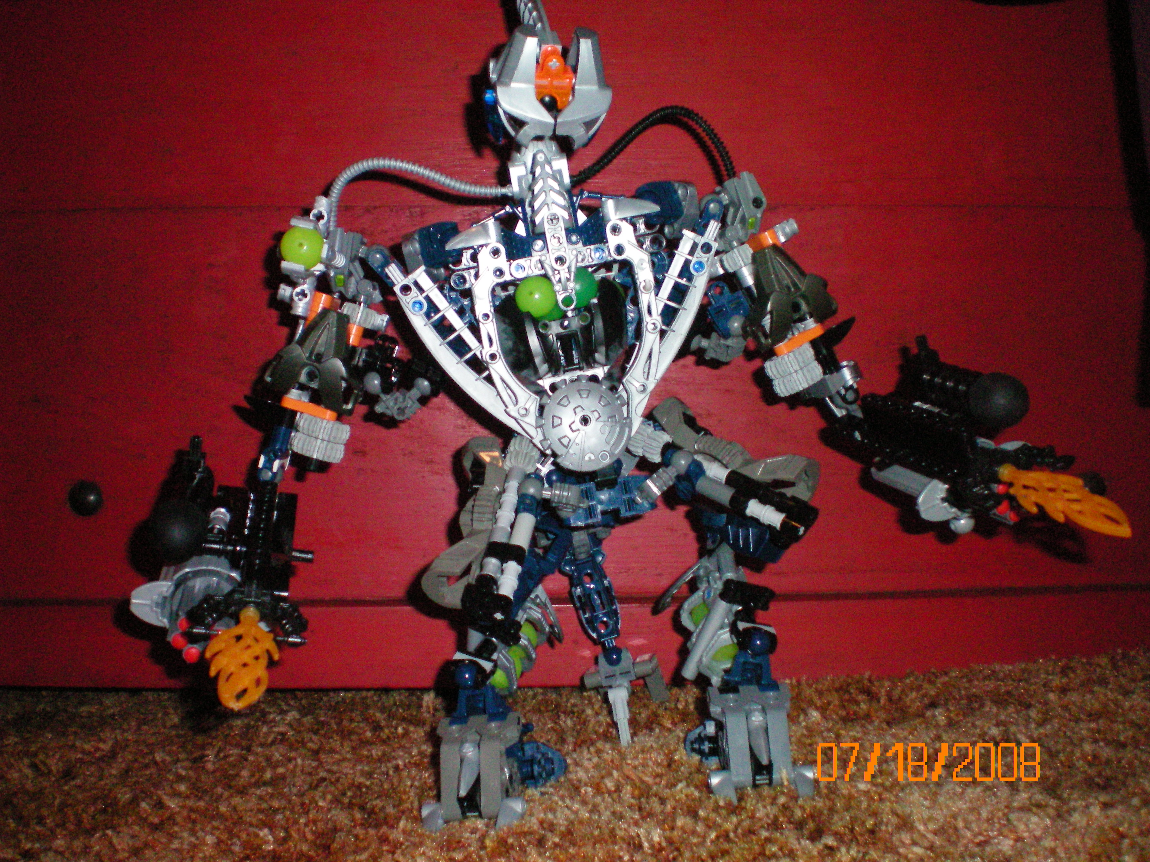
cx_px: 575
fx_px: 1262
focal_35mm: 38
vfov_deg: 37.7
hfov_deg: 49.0
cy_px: 431
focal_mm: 6.3
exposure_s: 1/60
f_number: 3.1
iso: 400
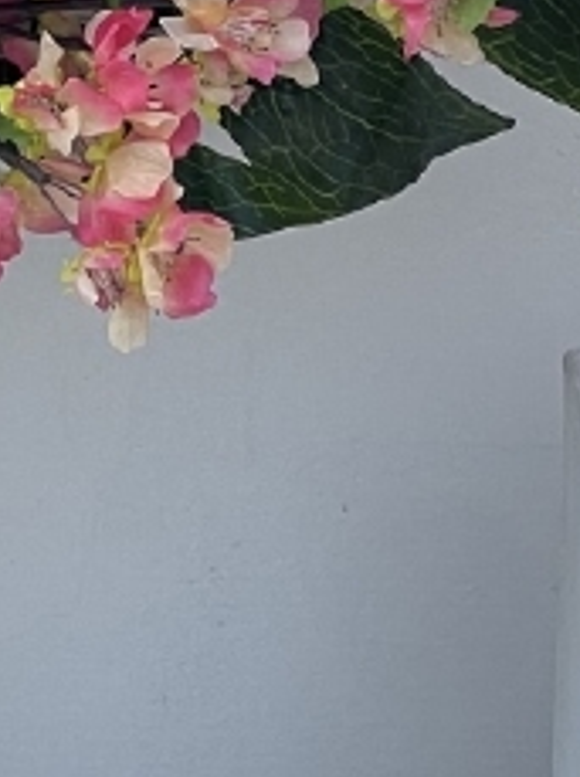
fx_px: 7527
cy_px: -499
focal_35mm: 336
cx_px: -556
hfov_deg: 4.4
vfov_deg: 5.8
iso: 20
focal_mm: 7.5
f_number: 2.2
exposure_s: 1/252
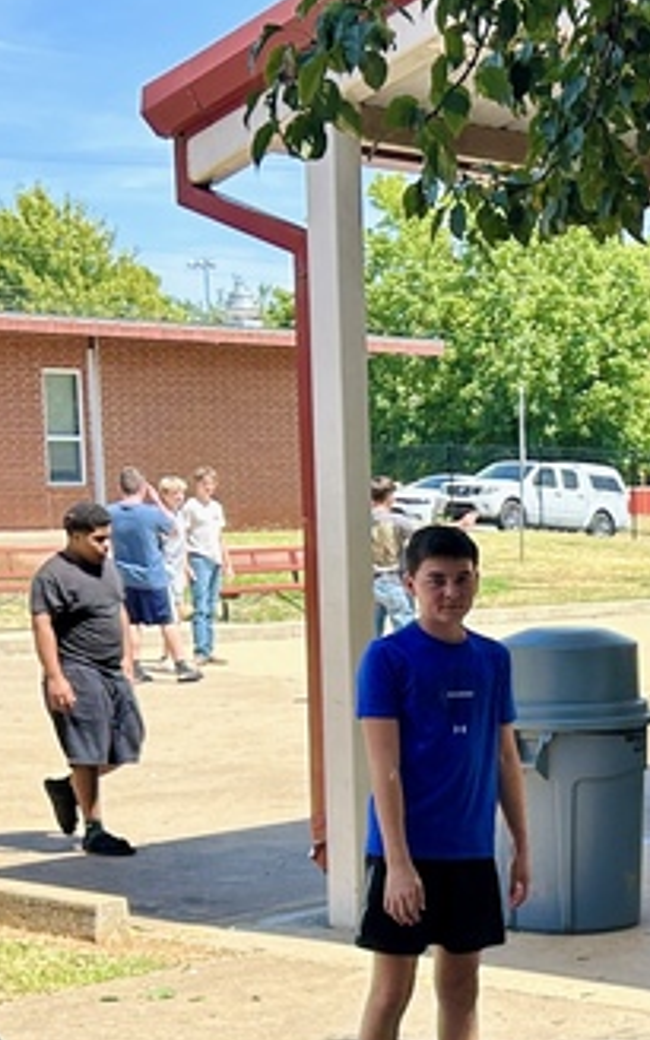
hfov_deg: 14.6
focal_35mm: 86
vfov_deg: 23.6
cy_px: 875
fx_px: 2438
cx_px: 818
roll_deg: +1.4
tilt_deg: -10.5
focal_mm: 5.7
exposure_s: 1/1669
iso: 50
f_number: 1.5
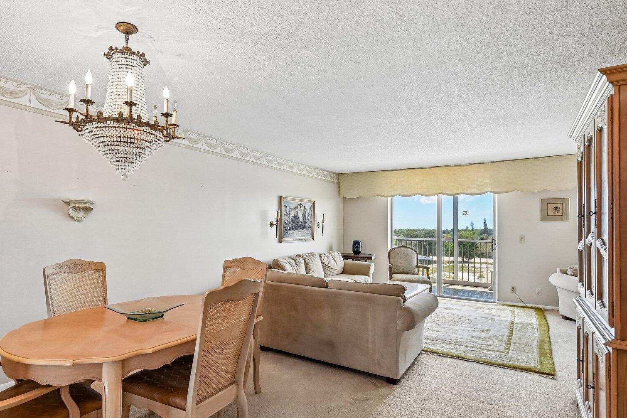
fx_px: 331
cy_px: 245
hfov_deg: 86.6
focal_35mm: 19
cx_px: 280
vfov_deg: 64.1
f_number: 8
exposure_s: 1/400
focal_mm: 14
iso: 2500
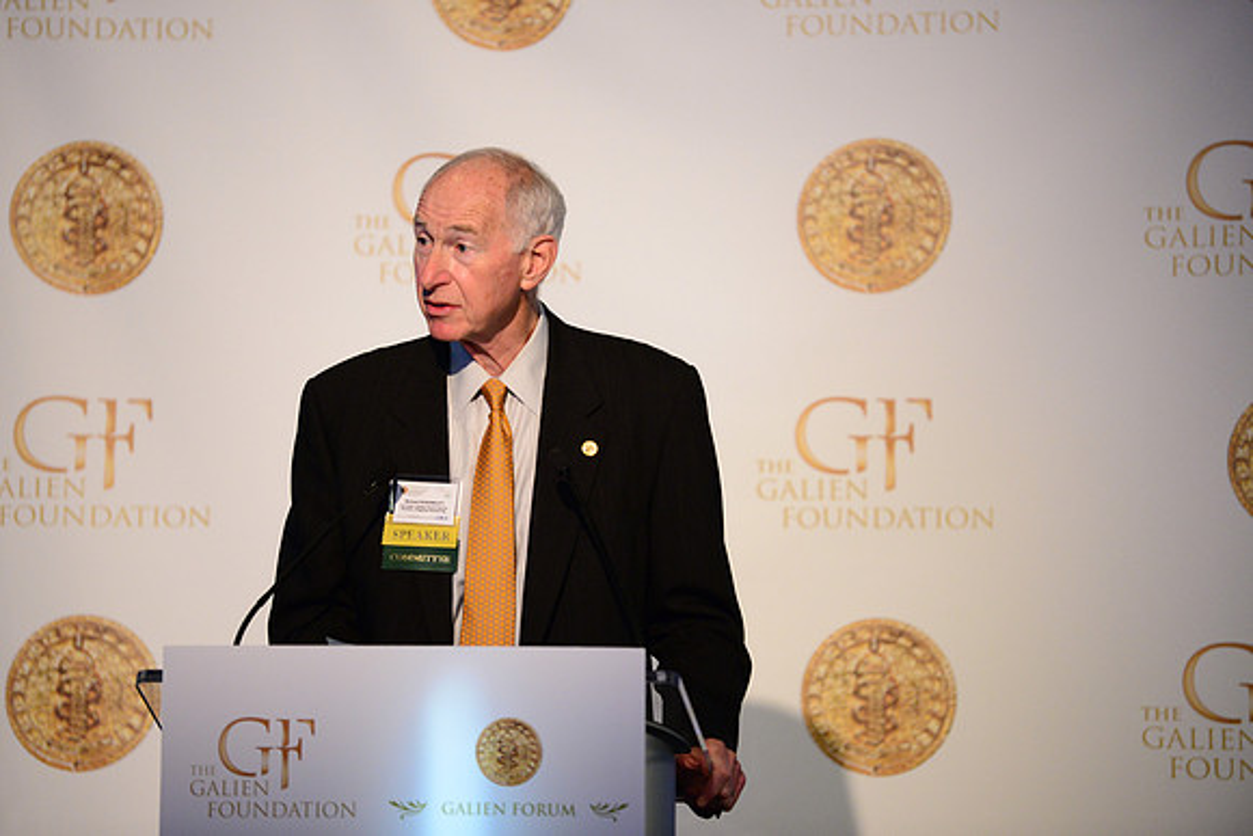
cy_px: 418
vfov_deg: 7.4
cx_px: 626
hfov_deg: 11.1
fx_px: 6440
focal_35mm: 185
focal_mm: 185
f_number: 2.8
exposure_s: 1/400
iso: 3200
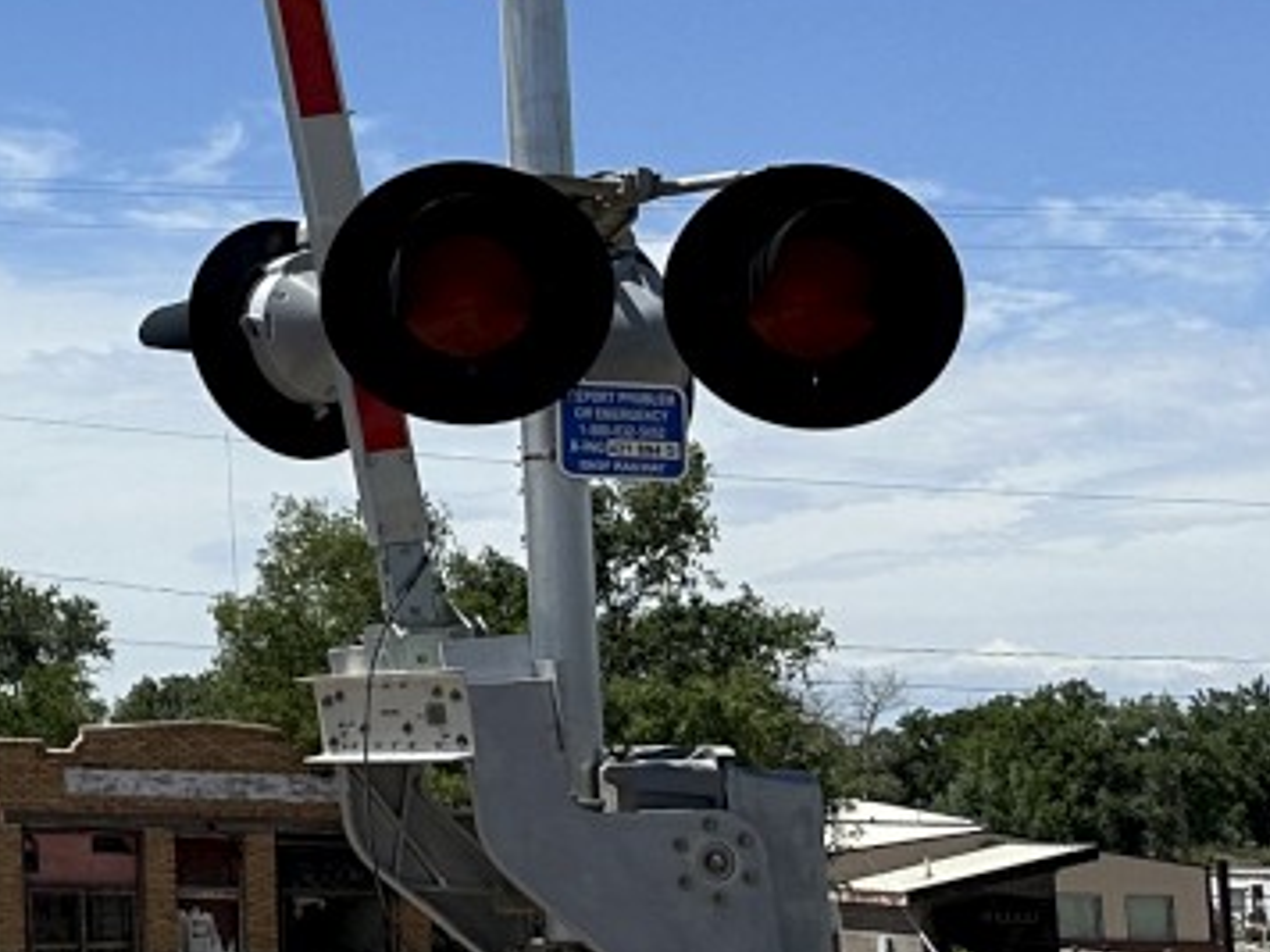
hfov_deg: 14.5
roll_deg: -0.2
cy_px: 207
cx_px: -1406
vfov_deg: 13.6
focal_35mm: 108
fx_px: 3962
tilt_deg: +6.2
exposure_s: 1/7576
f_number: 1.78
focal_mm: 6.86
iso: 80
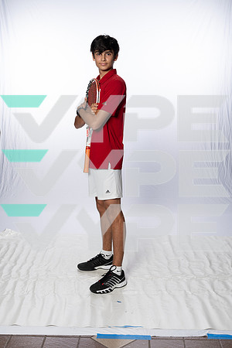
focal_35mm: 47
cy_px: 174
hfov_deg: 28.6
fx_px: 454
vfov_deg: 41.9
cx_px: 116
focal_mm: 47
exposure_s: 1/250
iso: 640
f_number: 8
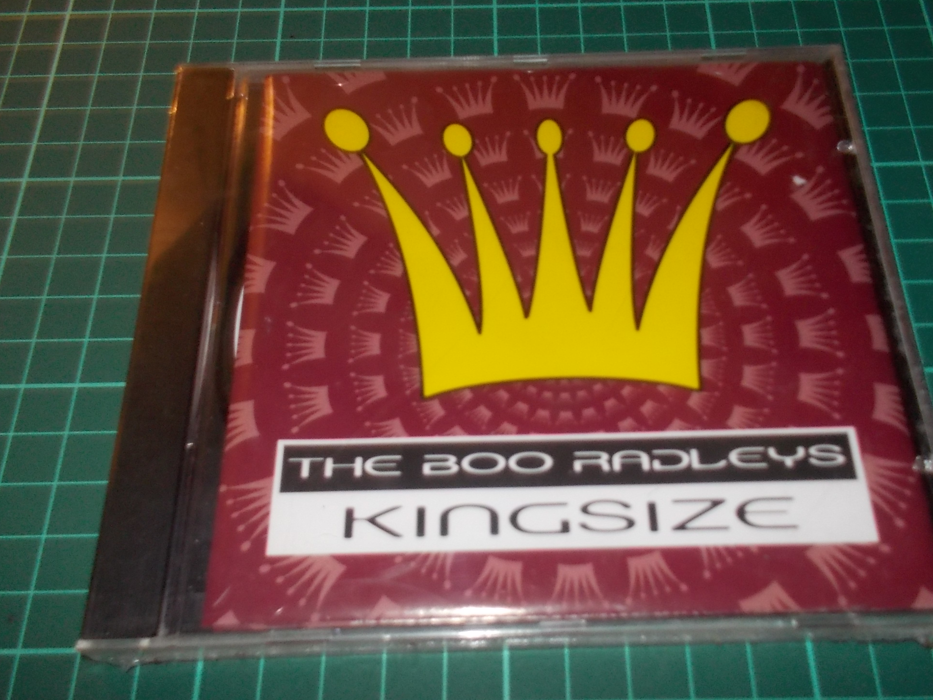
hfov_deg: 53.9
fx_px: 916
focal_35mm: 34
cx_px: 510
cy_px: 388
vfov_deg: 41.7
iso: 200
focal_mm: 4.1
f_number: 3.3
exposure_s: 1/30
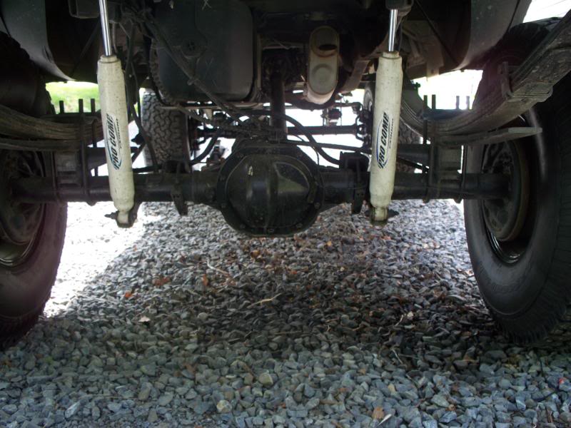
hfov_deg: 51.4
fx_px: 594
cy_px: 214
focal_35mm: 36
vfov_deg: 39.7
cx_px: 286
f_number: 2.8
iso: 80
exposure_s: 1/60
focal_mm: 7.54
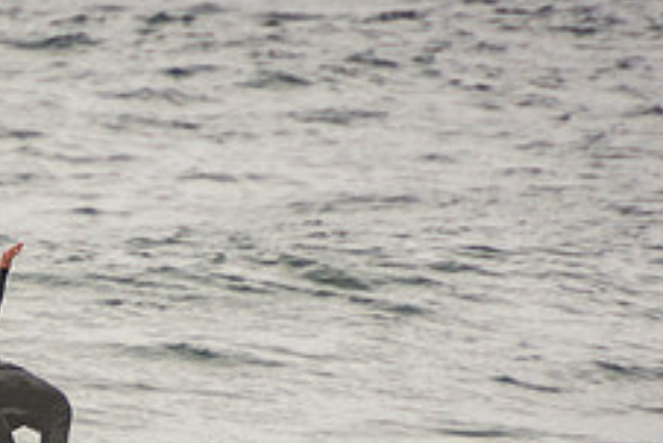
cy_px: 486
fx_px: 28360
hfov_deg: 1.3
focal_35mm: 1539
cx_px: -38
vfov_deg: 0.9
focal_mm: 400
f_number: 5.6
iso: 250
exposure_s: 1/1250
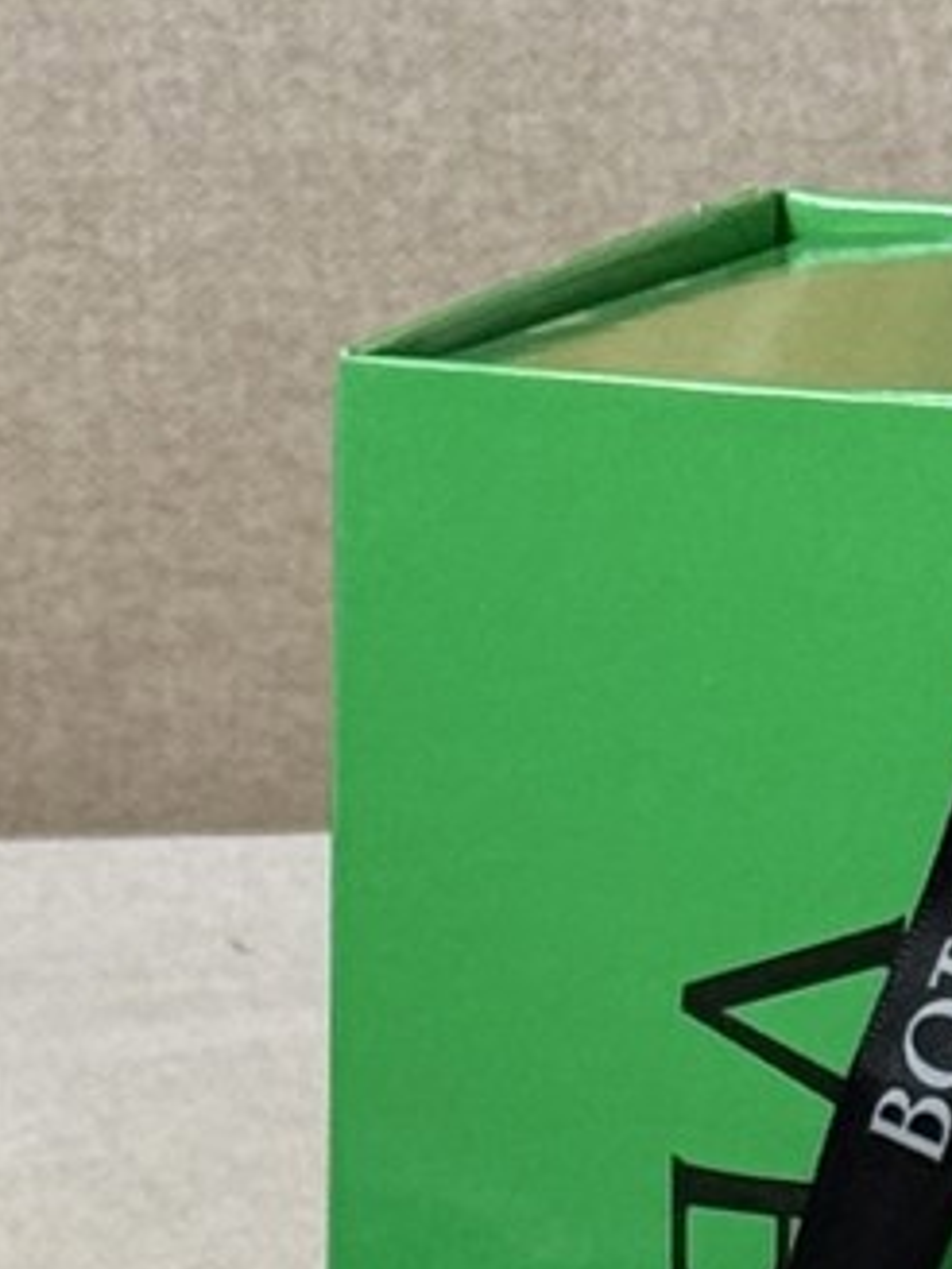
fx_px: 10744
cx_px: -611
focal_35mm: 293
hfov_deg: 5.0
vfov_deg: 6.6
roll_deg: +0.0
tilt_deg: -17.1
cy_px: 2275
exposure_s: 1/60
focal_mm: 6.76
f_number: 1.78
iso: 100
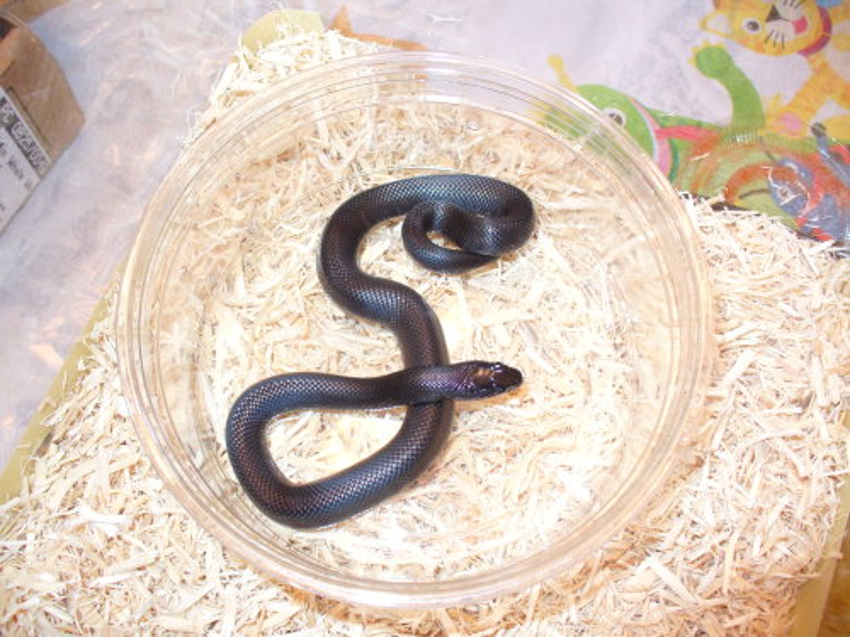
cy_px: 318
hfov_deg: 50.1
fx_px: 909
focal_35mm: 37
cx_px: 425
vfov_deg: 38.7
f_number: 2.8
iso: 100
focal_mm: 6.1
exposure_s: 1/10
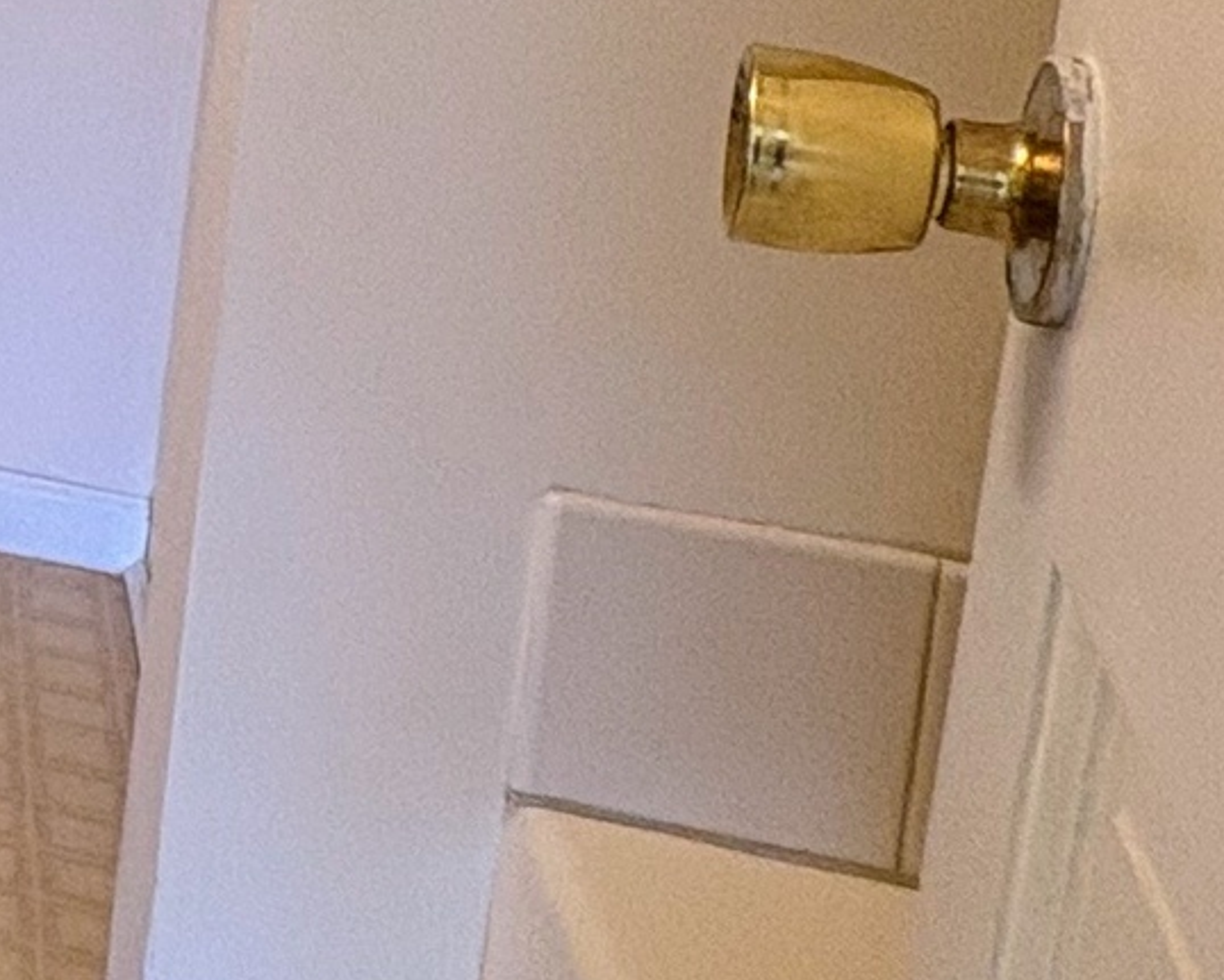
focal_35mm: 78
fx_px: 2827
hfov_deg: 16.6
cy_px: -359
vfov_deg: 18.1
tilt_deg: -6.2
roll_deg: -2.2
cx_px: -1392
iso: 200
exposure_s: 1/60
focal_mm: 2.22
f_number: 2.2
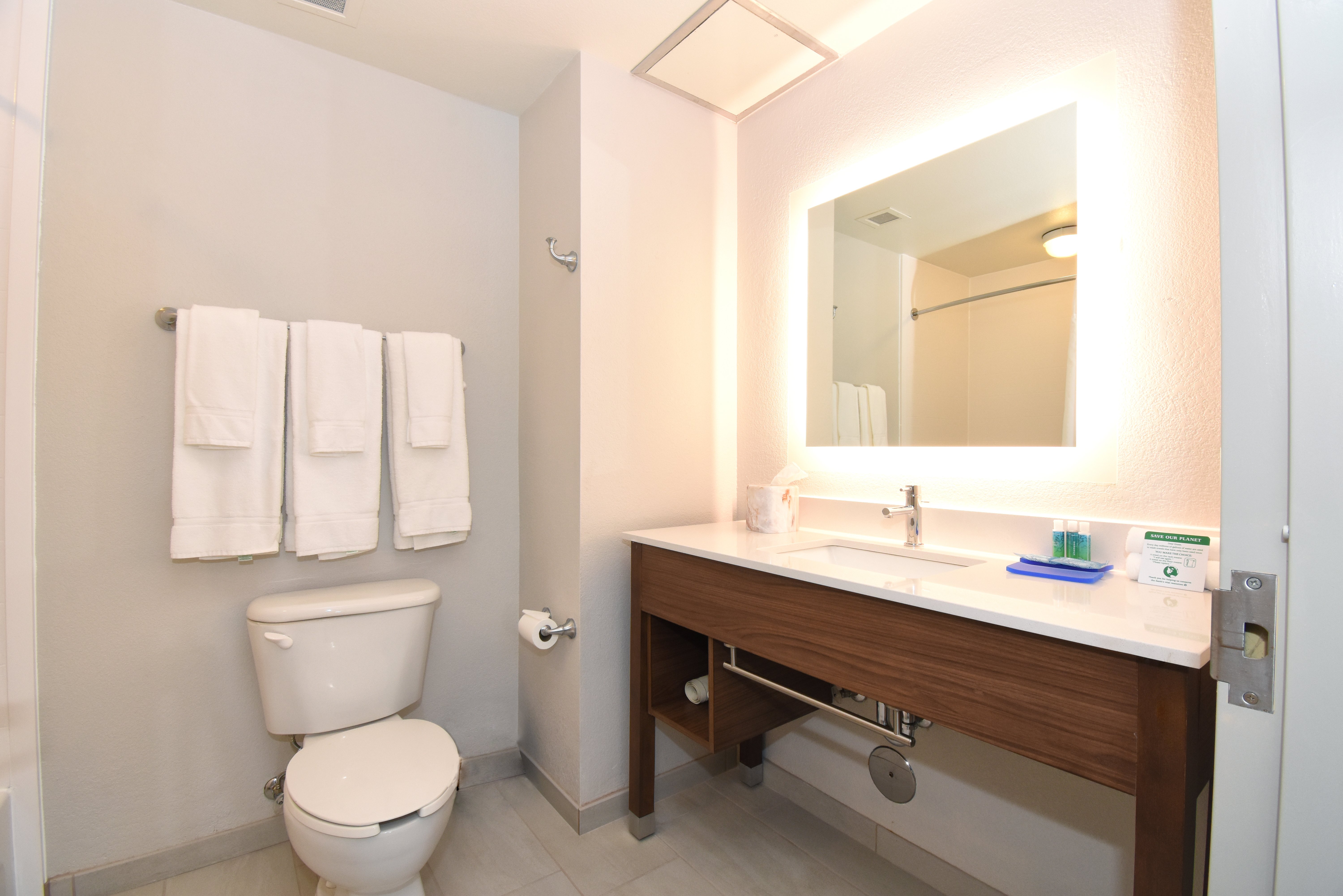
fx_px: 560
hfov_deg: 100.4
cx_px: 672
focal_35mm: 15
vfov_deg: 77.3
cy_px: 448
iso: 800
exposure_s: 1/40
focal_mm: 10
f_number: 10
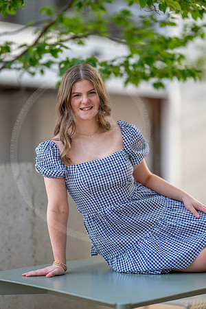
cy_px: 154
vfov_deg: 23.9
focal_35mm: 85
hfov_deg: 16.1
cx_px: 103
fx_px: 730
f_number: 1.2
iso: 200
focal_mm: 85
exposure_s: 1/1000
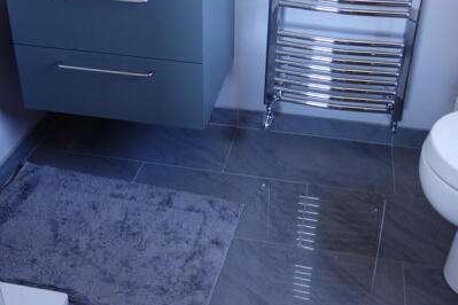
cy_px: 59
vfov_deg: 28.6
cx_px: 229
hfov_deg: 42.7
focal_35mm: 46
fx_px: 585
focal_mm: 10.4
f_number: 1.8
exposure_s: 1/30
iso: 160
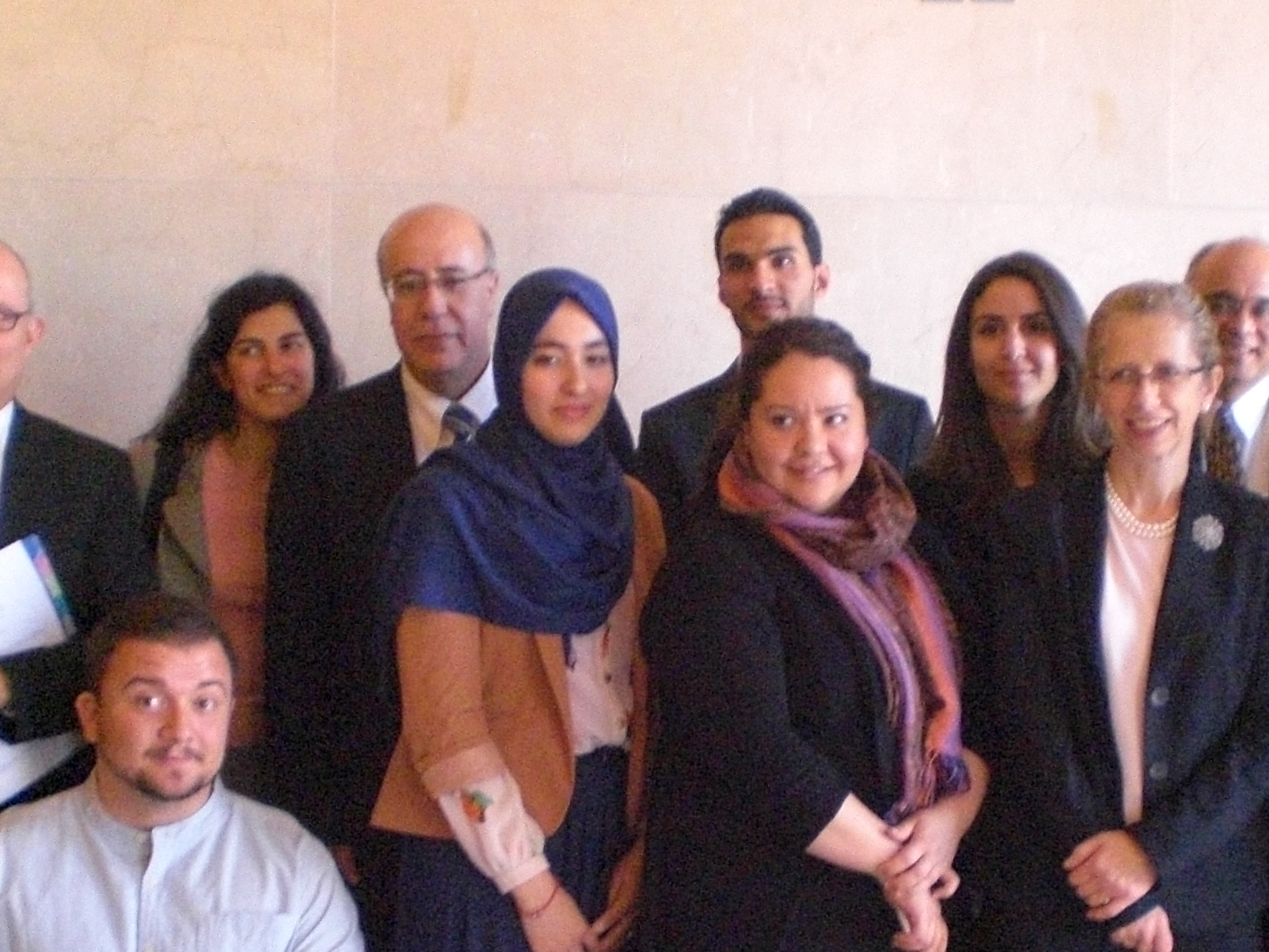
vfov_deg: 23.6
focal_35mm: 62
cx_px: 801
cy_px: 621
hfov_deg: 31.0
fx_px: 2273
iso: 800
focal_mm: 6.3
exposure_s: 1/50
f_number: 3.1
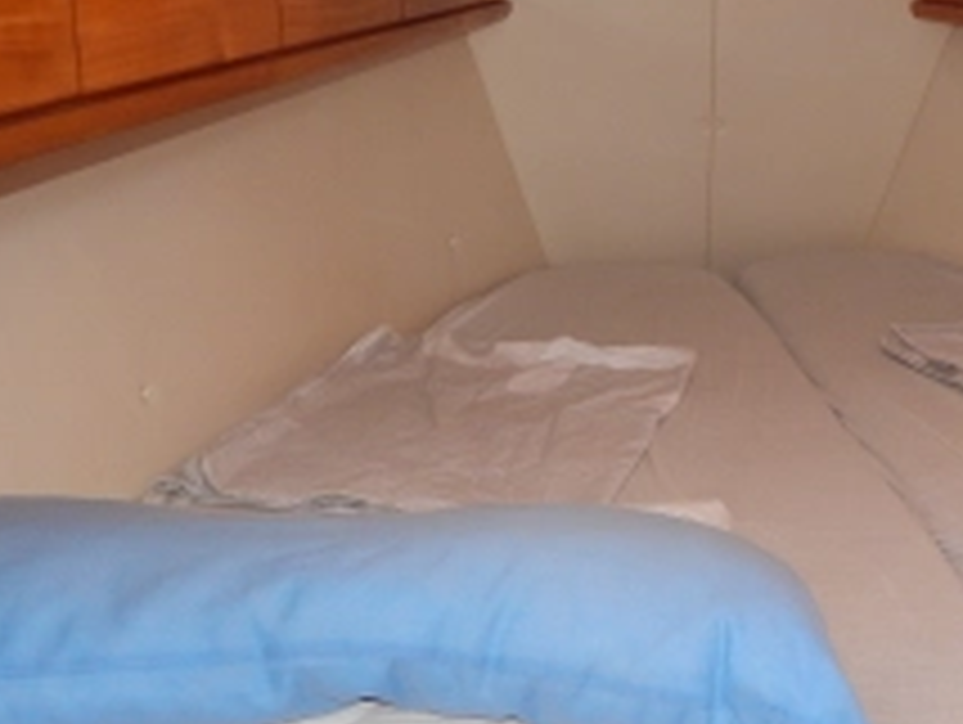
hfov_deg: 31.1
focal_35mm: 59
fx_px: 1643
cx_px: 878
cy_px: 272
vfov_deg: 24.8
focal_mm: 4
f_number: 3
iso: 200
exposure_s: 1/30
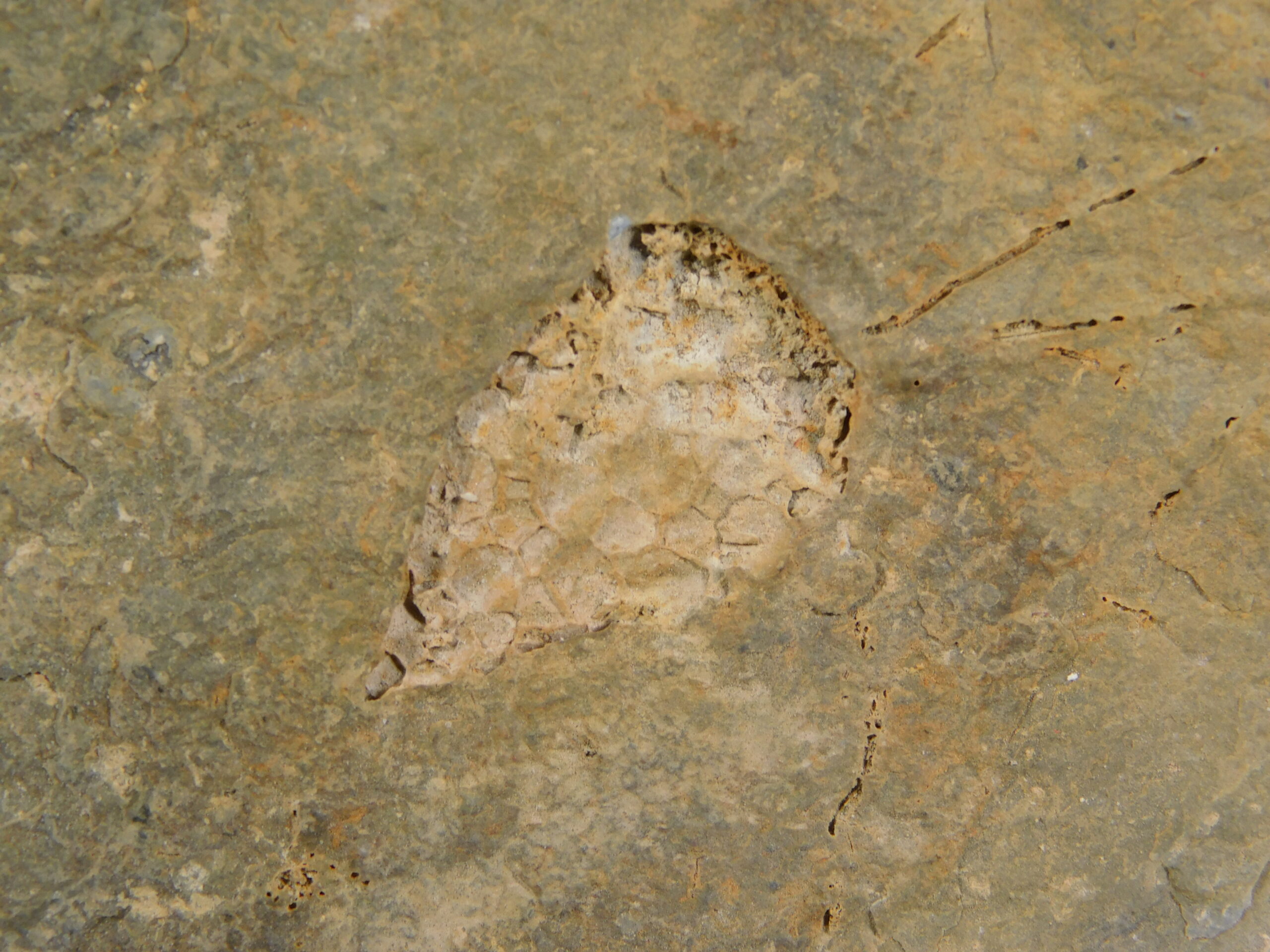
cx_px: 635
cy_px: 476
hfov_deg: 13.3
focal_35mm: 148
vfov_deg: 10.0
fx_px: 5430
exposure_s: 1/100
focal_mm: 26.3
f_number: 5.1
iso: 125
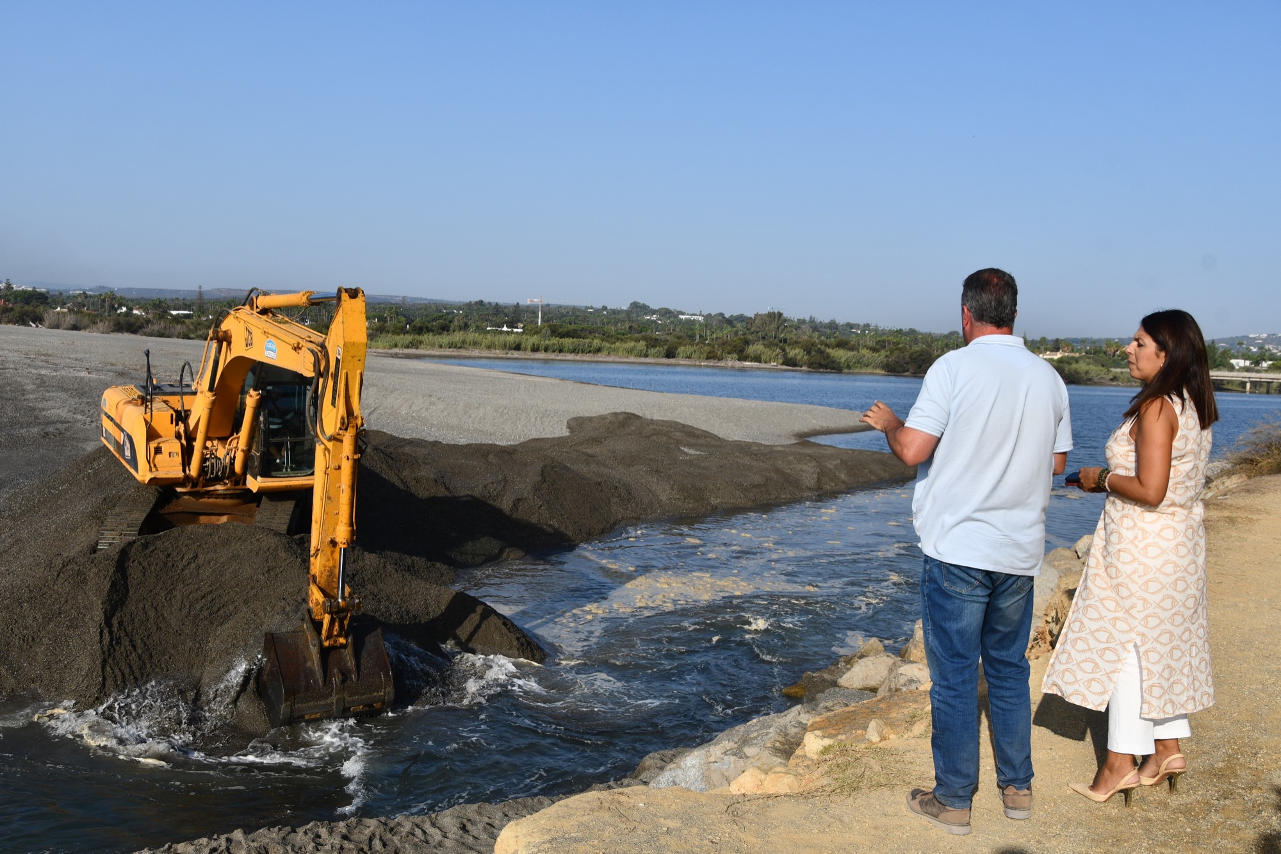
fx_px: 1174
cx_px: 640
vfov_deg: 40.0
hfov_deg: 57.2
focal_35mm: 33
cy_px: 427
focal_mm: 22
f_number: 9
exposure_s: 1/320
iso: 100
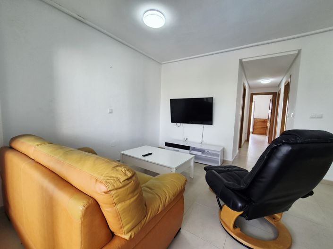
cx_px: 166
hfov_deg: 106.2
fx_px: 125
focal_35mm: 13
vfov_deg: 89.9
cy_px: 124
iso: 100
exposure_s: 1/100
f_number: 2.2
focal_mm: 2.2
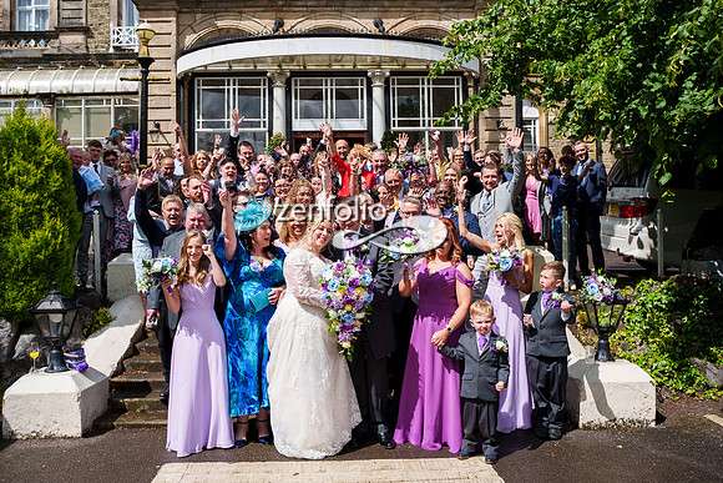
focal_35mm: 31
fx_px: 629
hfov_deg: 59.8
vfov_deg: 42.0
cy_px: 238
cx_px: 359
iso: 200
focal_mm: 28
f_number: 3.5
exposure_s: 1/3200
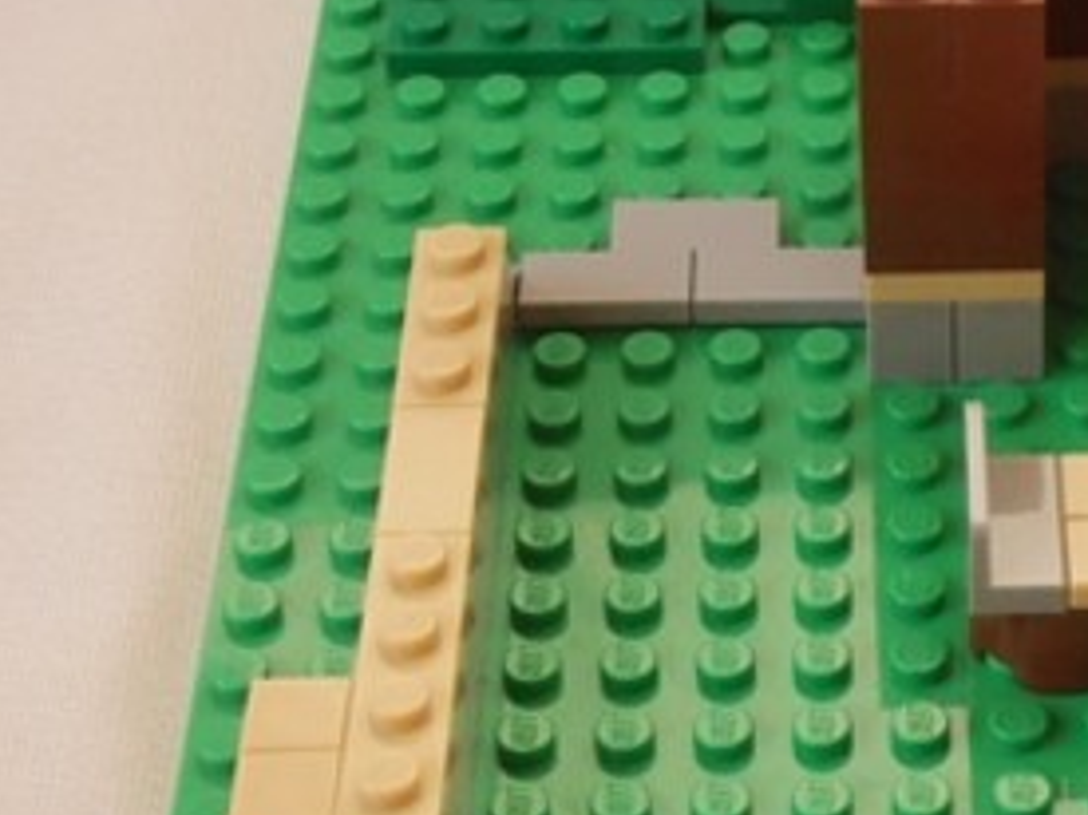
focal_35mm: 121
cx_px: 1116
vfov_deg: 12.2
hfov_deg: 15.9
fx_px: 3801
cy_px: 560
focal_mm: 6.61
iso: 80
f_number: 3.9
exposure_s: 1/100
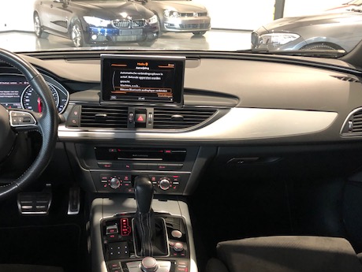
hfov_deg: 47.4
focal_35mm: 39
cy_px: 143
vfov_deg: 36.9
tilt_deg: -20.8
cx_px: 137
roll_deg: -0.2
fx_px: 408
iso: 100
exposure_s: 1/9
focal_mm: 3.99
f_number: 1.8
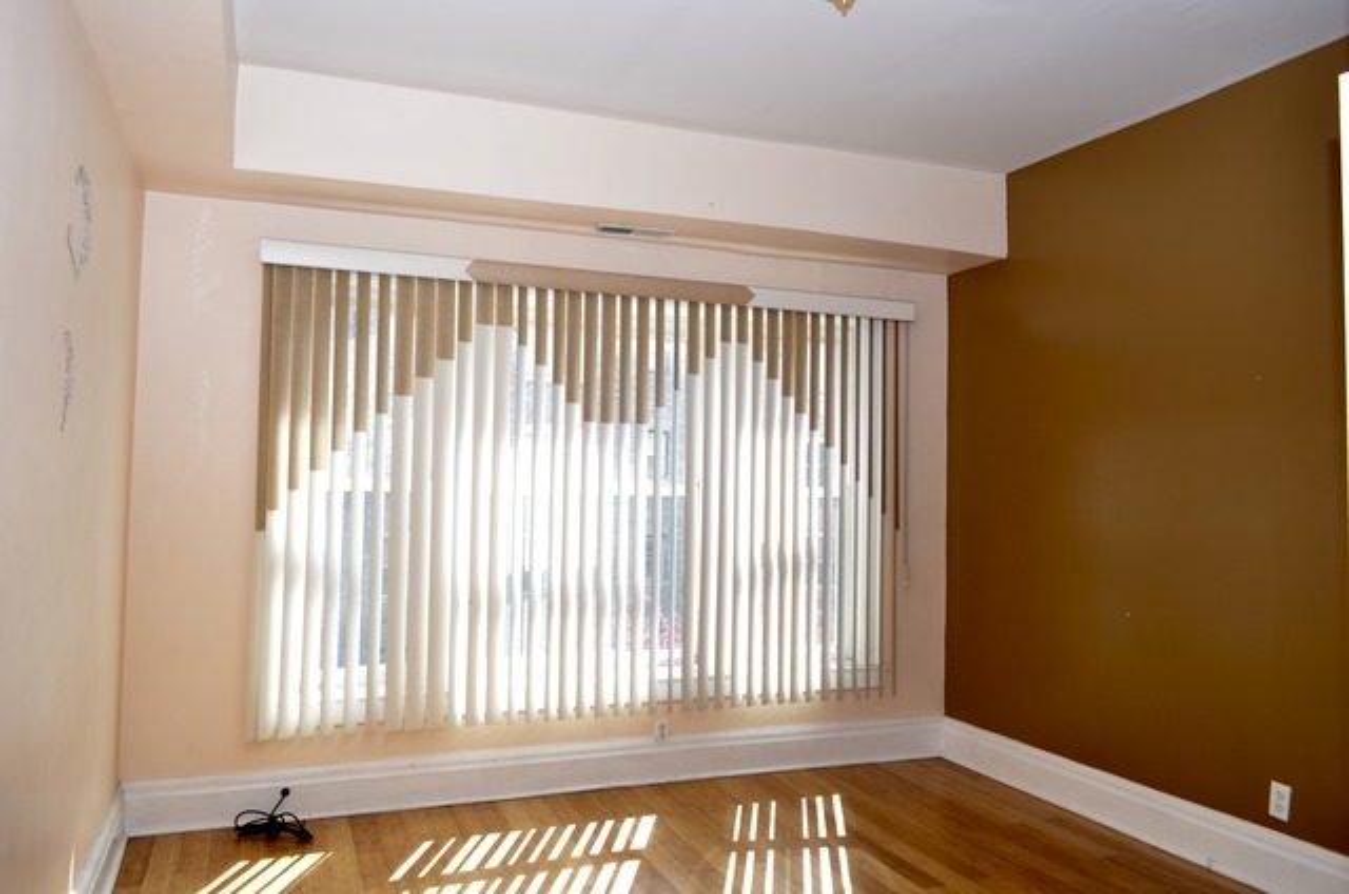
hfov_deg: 67.5
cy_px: 447
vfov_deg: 47.7
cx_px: 674
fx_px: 1010
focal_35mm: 27
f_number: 5.6
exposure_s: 1/125
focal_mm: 18
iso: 220
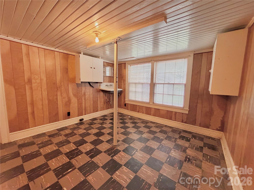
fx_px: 103
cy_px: 95
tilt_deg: -6.8
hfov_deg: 102.1
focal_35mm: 14
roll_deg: -1.1
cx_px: 127
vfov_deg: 85.7
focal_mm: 2.22
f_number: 2.2
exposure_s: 1/60
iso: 640
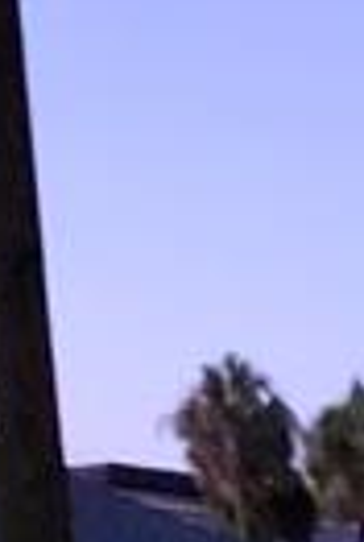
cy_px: 1043
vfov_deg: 18.4
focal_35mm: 79
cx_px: 670
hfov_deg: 14.9
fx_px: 1192
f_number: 2.2
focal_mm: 1.74
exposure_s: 1/24
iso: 800
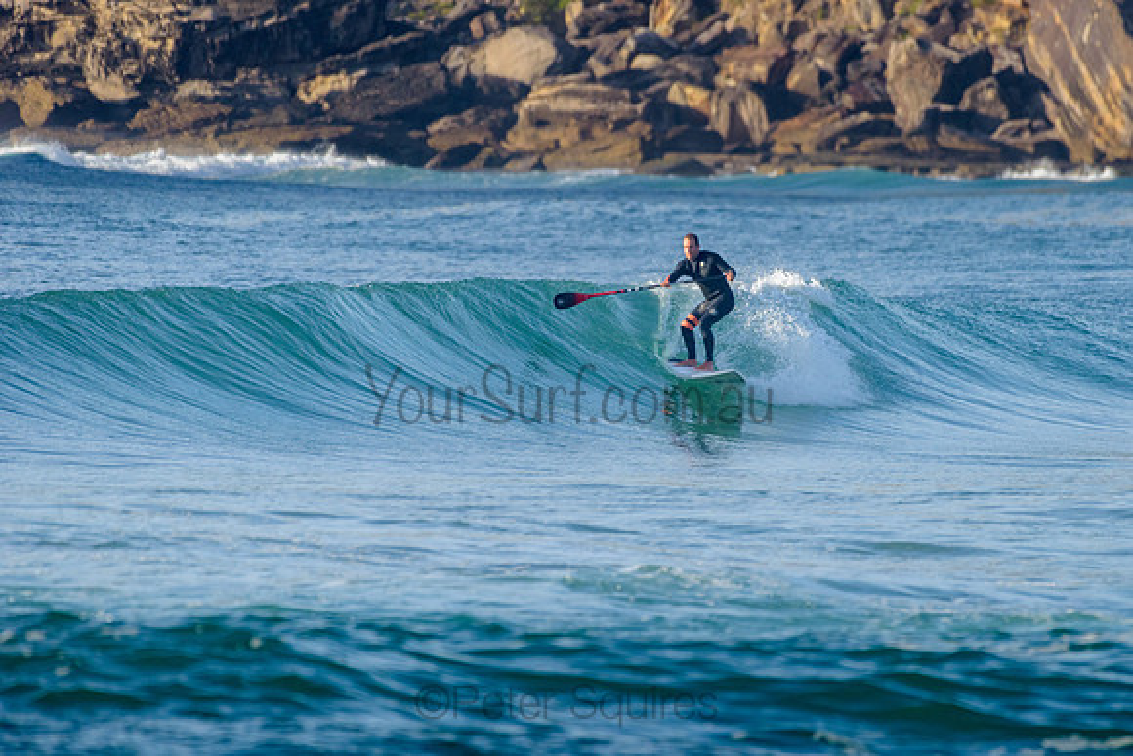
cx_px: 690
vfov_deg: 2.2
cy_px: 347
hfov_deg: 3.4
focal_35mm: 613
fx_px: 19301
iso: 560
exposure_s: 1/2000
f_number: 5.6
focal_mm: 500
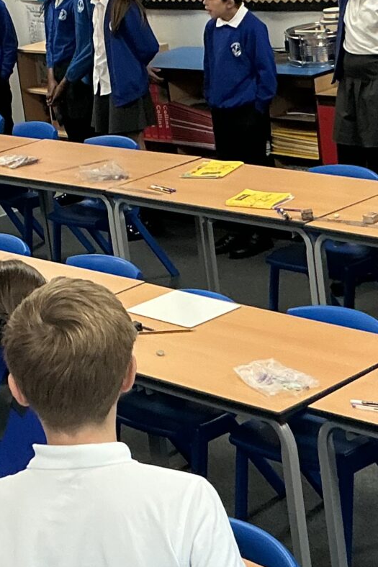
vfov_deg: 20.7
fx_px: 1544
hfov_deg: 13.9
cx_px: 125
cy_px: 189
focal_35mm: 98
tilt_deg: -13.4
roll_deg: +8.5
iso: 100
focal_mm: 3
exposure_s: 1/60
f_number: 1.8
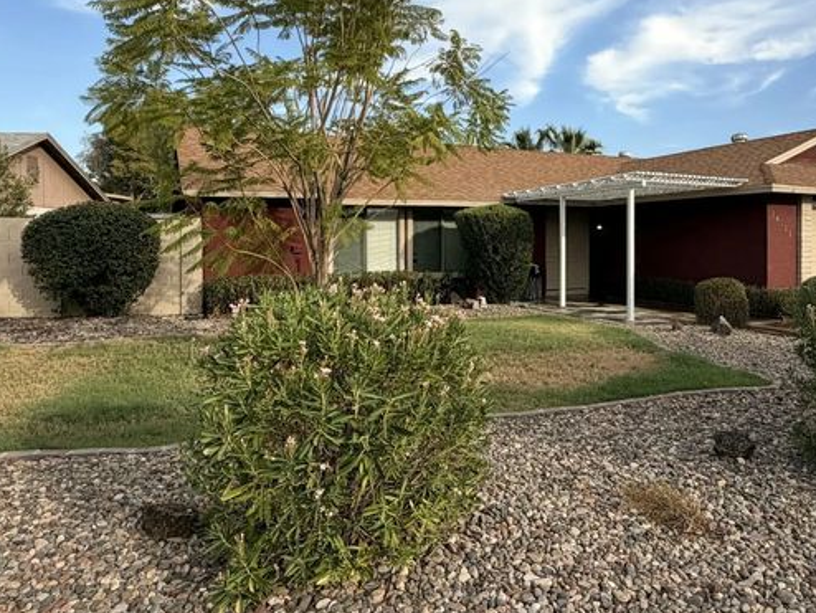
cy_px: 249
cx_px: 510
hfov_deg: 60.8
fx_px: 684
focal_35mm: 29
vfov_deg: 48.0
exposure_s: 1/742
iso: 40
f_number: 2.2
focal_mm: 2.22
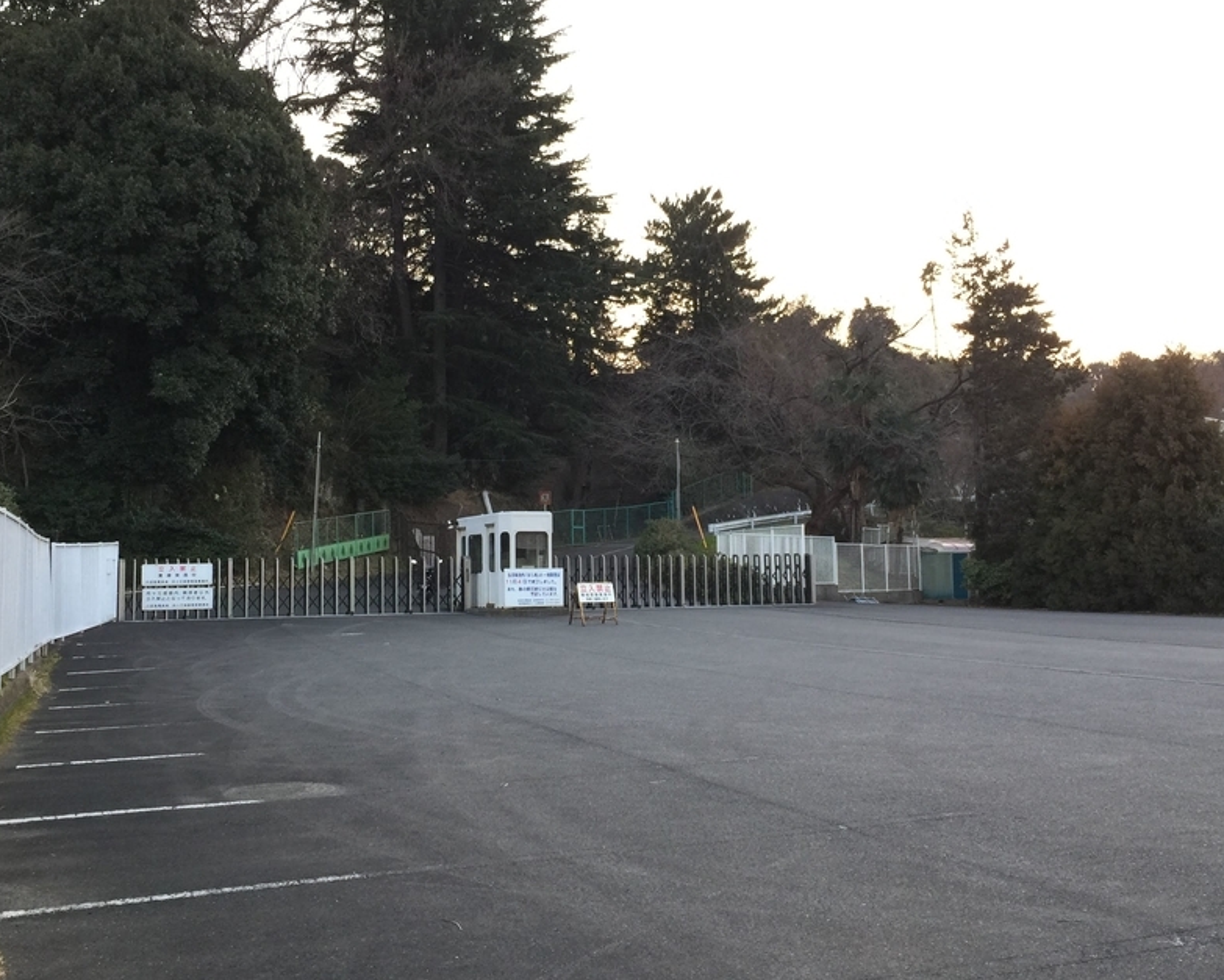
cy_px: 467
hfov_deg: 49.1
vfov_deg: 40.1
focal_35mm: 37
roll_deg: +0.8
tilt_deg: +6.3
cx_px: 592
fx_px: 1341
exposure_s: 1/40
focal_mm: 4.15
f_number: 2.2
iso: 32
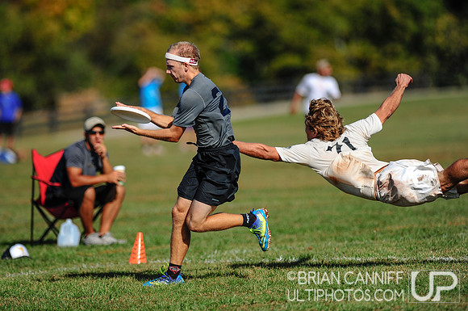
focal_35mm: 300
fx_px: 3895
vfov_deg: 4.6
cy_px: 156
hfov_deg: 6.9
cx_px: 234
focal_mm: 300
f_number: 2.8
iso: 200
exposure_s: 1/6400
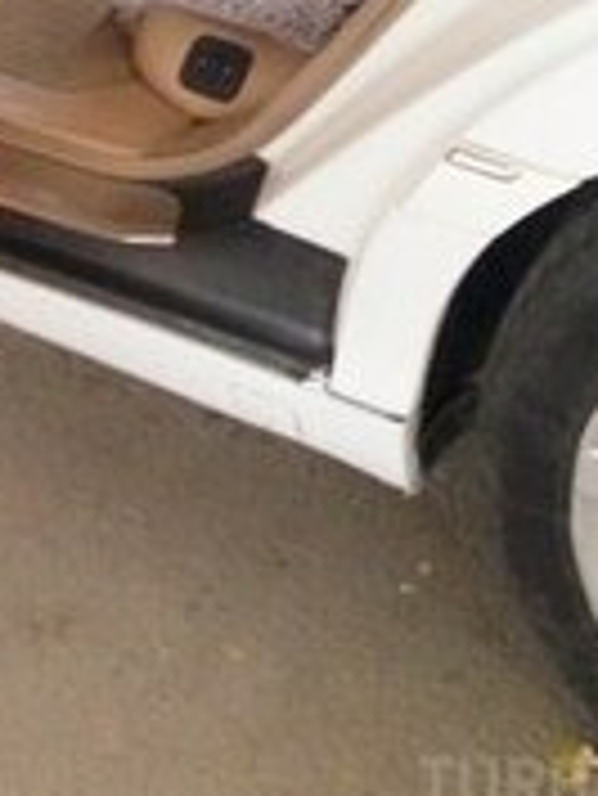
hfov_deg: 16.5
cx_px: -58
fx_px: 2002
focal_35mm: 87
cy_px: -252
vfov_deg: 20.5
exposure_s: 1/15
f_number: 2.4
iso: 320
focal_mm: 2.93
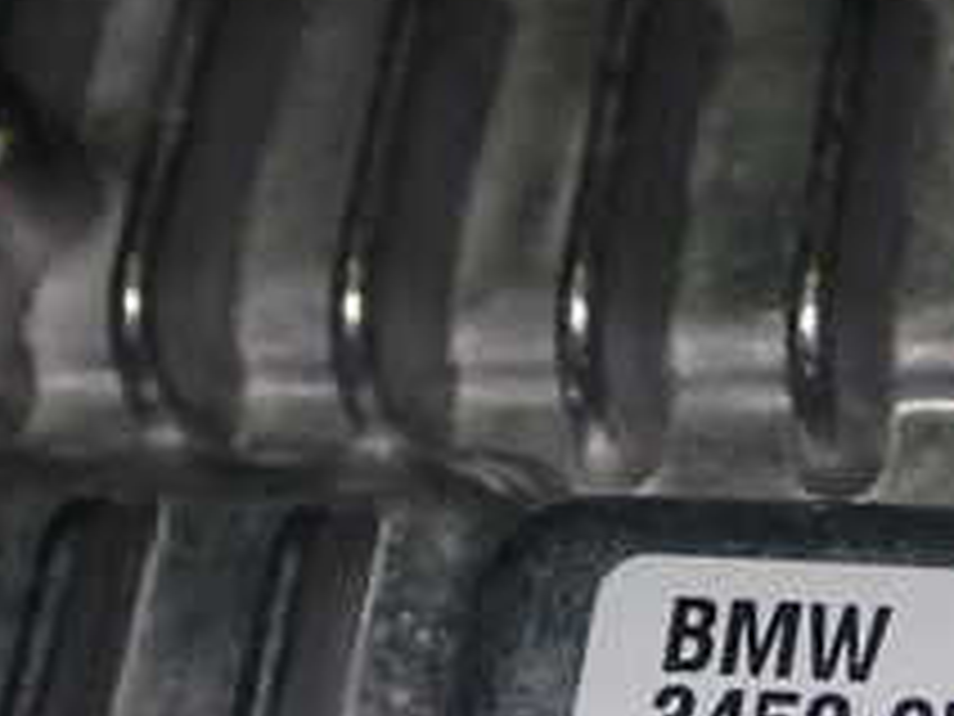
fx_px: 3197
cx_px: 1004
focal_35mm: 116
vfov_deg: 12.5
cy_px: 797
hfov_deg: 16.5
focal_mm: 7.31
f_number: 8
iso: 200
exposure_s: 1/40
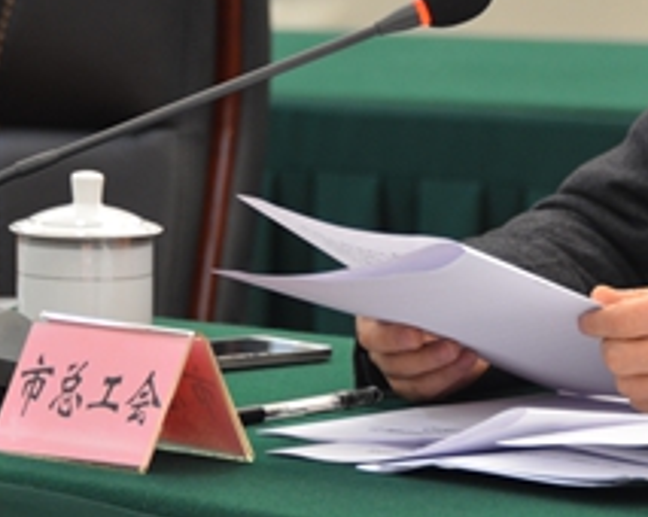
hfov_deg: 3.5
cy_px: 23
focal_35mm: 561
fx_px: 10749
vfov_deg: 2.8
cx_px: 514
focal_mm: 170
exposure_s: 1/20
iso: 640
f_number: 5.6
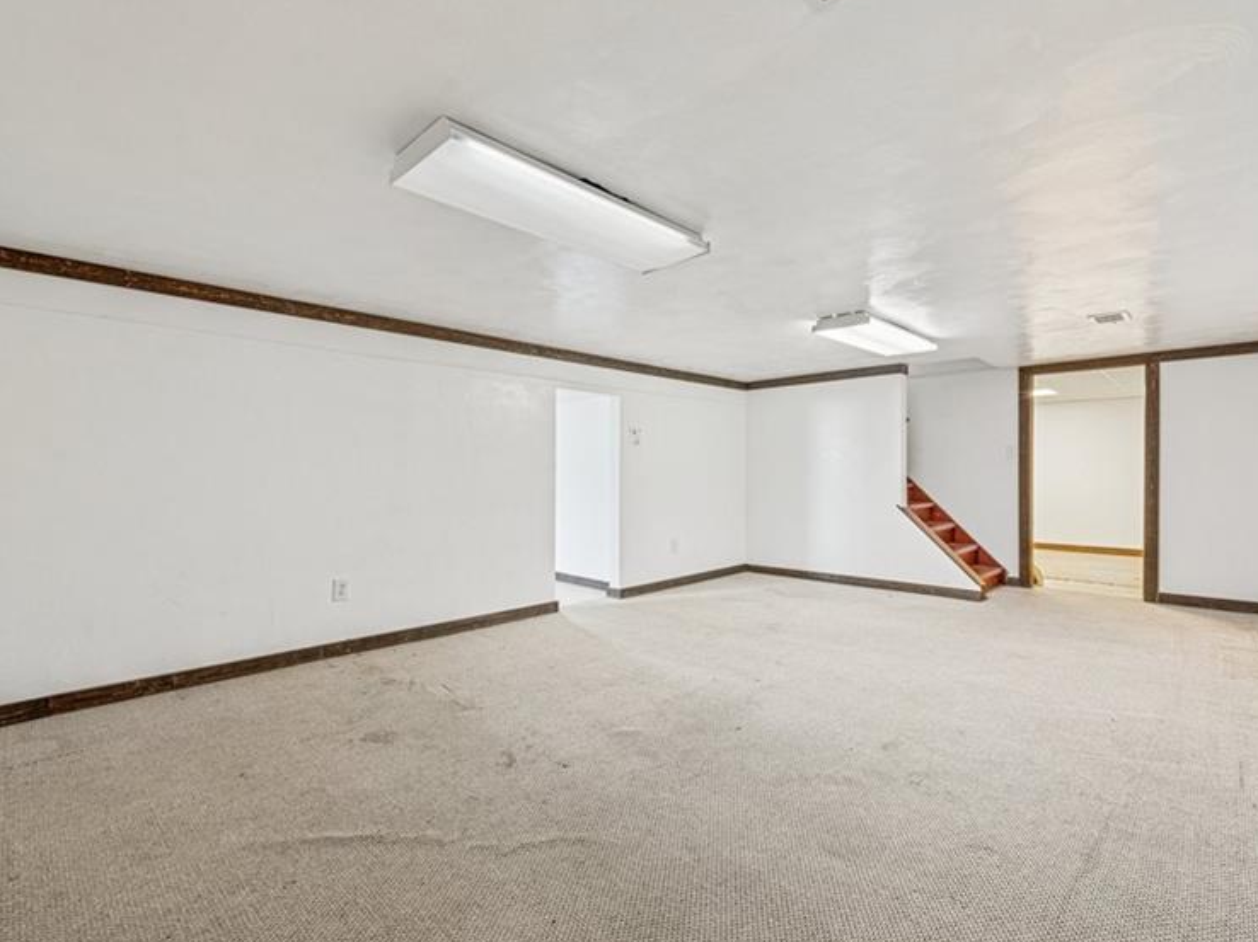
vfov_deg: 78.1
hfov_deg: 94.4
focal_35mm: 16
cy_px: 483
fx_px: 581
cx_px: 598
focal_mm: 12
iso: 200
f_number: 11
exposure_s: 1/2
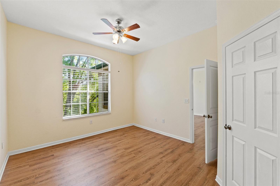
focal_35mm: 15
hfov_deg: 100.4
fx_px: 117
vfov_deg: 77.3
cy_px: 93
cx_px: 140
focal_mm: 10
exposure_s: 1/15
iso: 400
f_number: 7.1
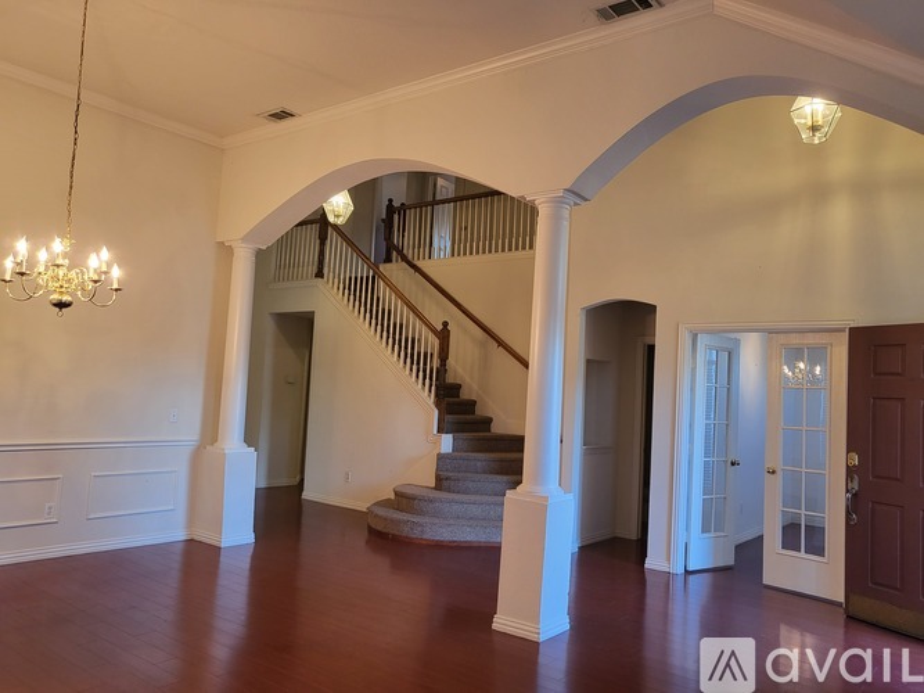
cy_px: 346
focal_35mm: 26
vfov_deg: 53.0
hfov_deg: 67.3
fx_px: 694
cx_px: 462
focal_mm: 4.25
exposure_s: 1/59
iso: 200
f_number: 1.8
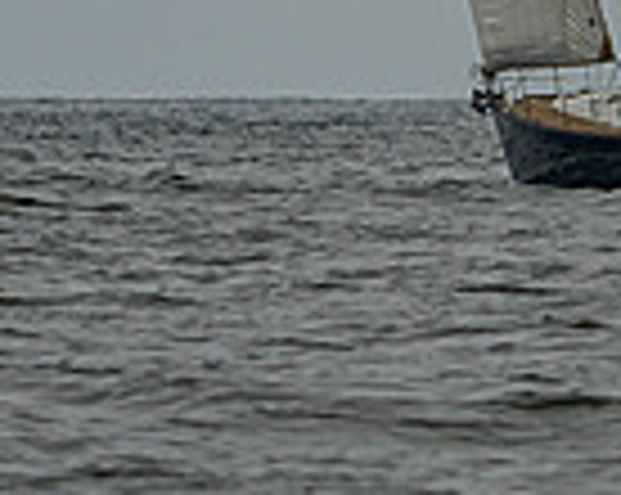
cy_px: -532
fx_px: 18463
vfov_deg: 1.5
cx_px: 586
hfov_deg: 1.9
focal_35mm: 1006
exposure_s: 1/5000
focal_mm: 180
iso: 250
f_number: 5.6
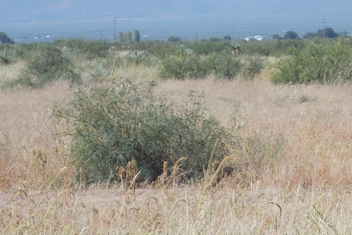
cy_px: 166
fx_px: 2787
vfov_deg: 4.8
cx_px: 263
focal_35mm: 285
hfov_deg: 7.2
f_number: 6
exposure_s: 1/320
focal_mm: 20.1
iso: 80
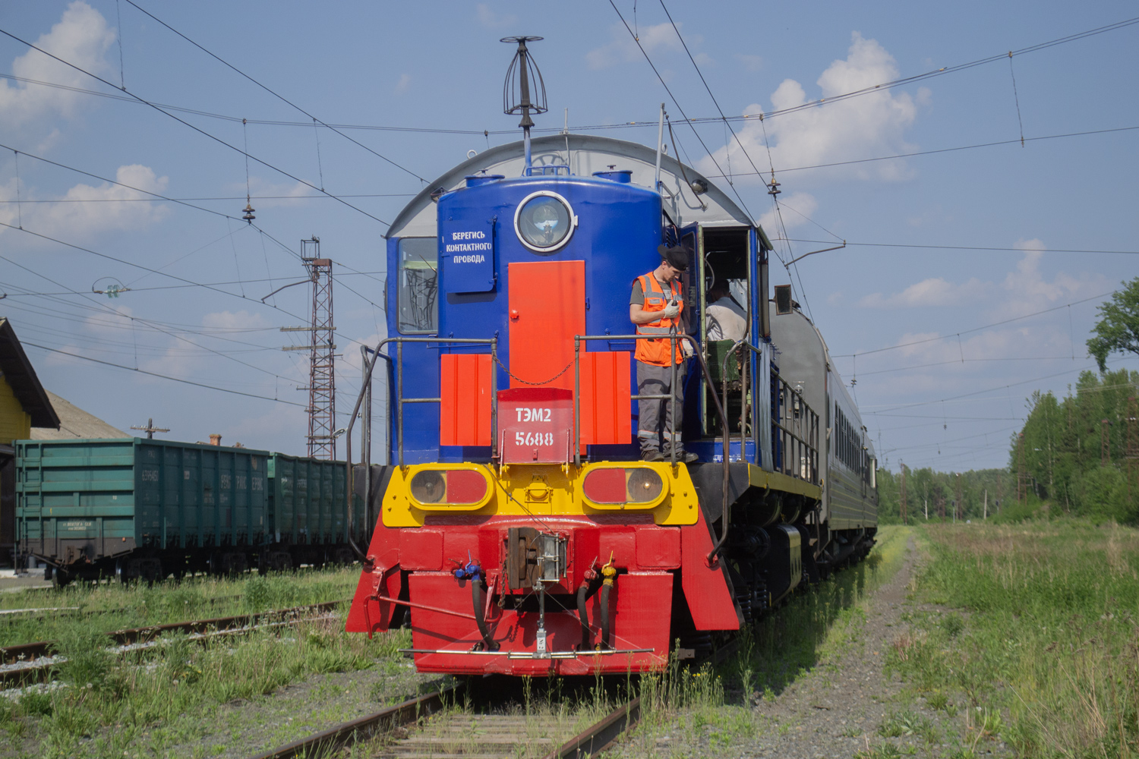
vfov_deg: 16.6
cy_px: 380
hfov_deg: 24.6
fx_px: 2610
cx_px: 570
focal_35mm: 82
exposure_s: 1/1600
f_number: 6.3
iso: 400
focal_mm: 55
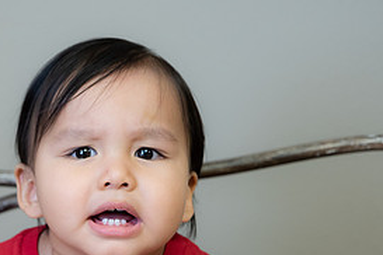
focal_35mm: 138
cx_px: 51
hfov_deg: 14.7
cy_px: 215
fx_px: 1468
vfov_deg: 9.9
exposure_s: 1/125
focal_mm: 65
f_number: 3.2
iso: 800
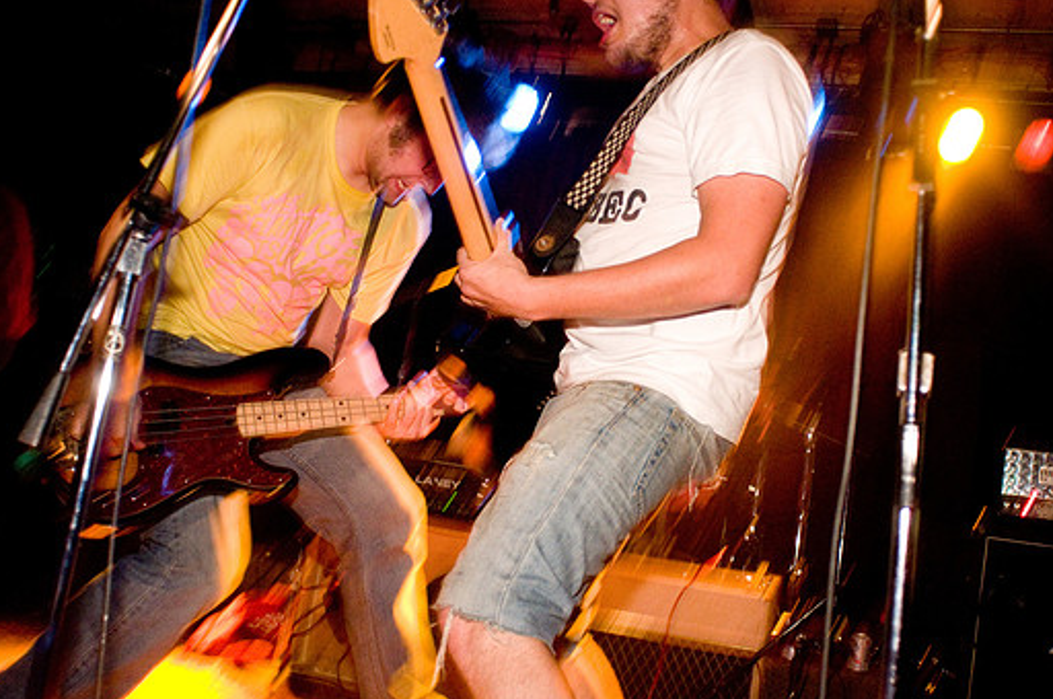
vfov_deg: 38.8
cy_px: 342
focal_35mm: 34
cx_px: 586
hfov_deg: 55.7
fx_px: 993
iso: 2500
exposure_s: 1/60
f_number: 2.8
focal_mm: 20
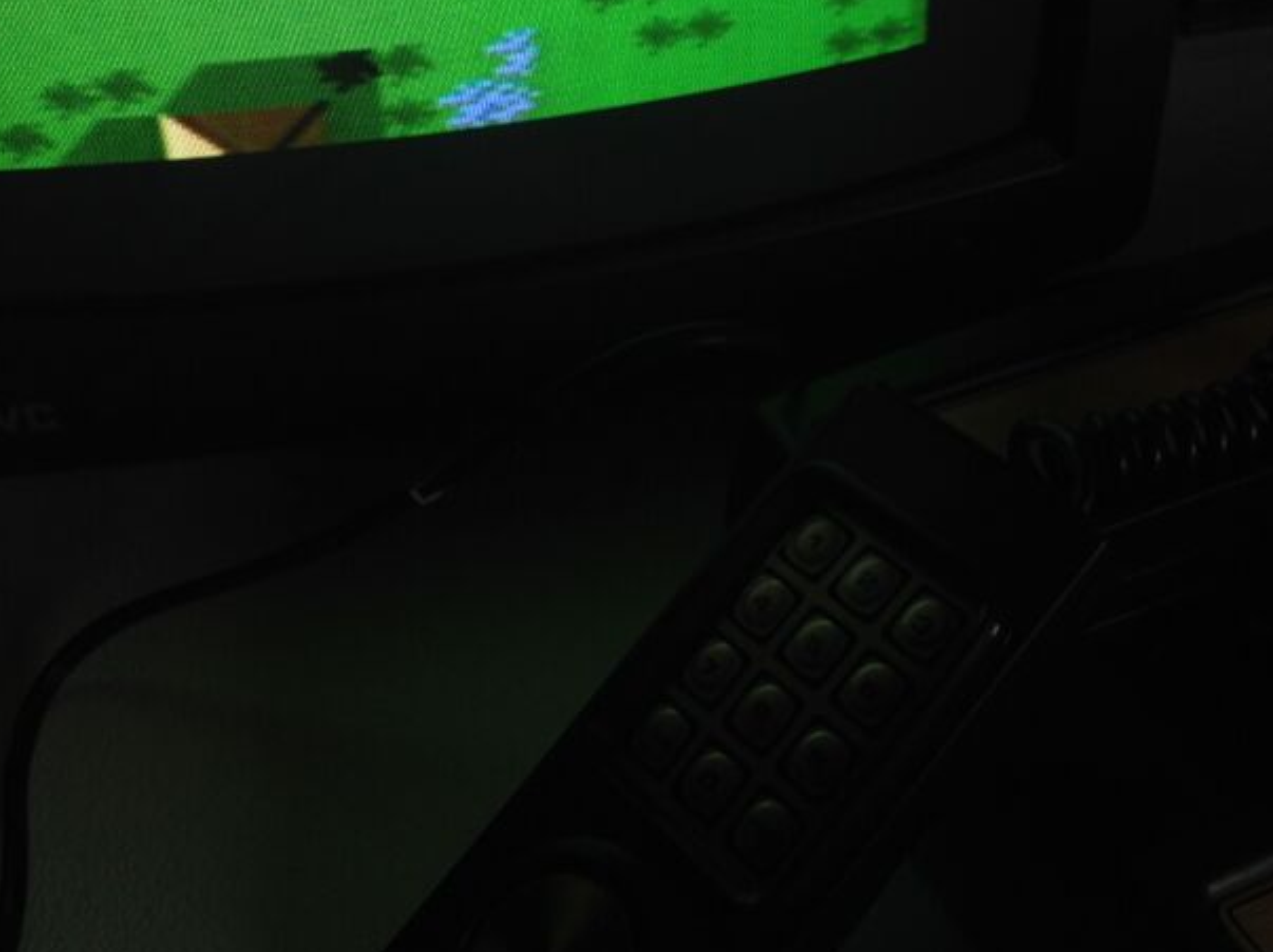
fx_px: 2131
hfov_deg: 33.1
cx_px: 819
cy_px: 233
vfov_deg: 24.9
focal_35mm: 58
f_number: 2.4
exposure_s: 1/24
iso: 50
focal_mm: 4.28
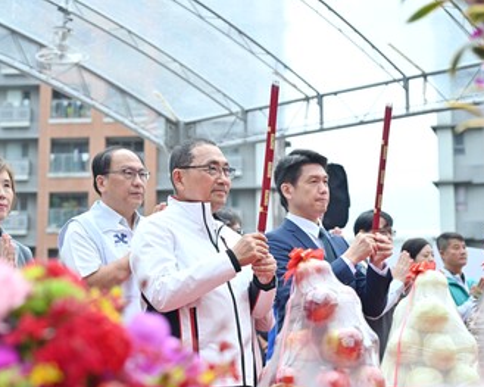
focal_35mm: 64
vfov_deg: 23.8
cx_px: 268
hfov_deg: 29.6
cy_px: 195
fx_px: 916
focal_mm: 56
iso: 140
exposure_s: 1/500
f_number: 4
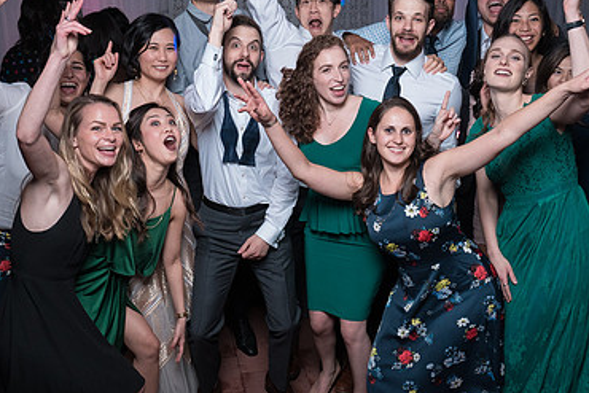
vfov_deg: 31.9
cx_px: 282
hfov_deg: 46.4
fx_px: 687
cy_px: 179
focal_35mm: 42
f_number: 5.6
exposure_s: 1/200
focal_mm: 24
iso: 2000
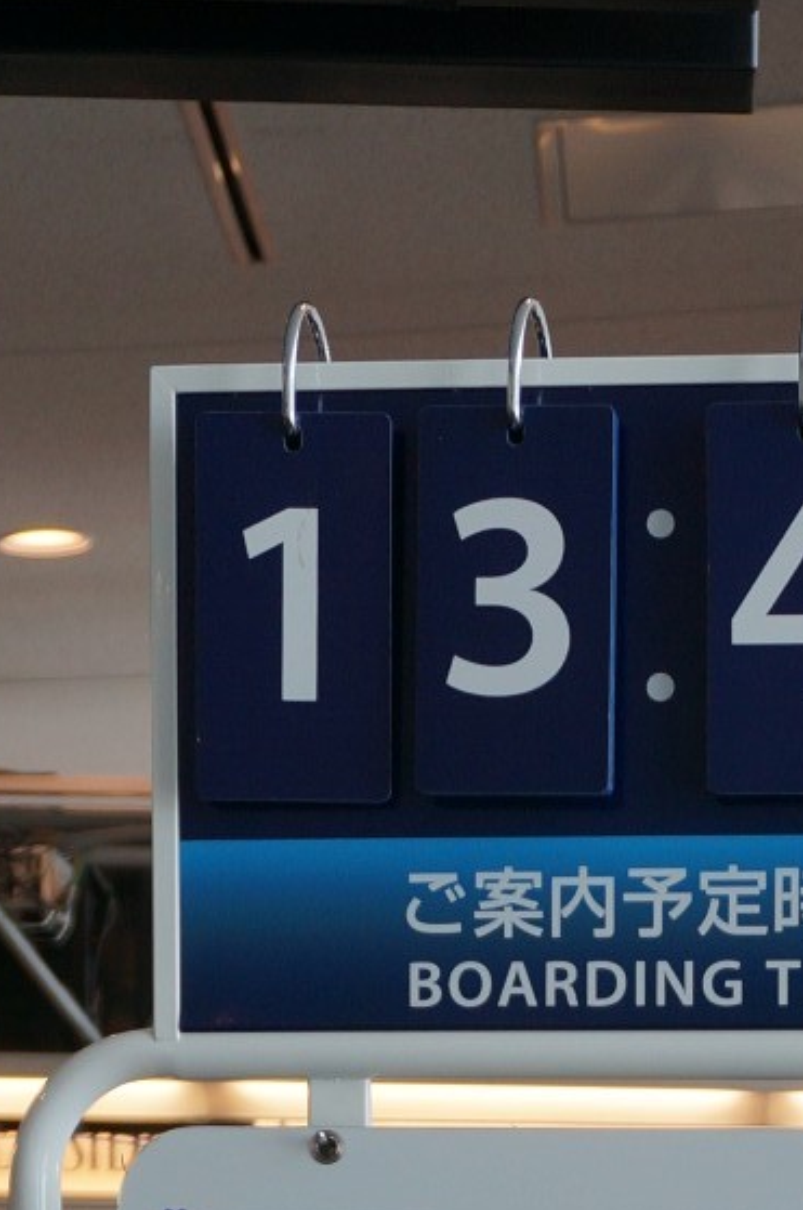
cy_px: 2089
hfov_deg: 9.5
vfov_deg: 13.1
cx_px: 854
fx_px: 4799
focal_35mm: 143
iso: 200
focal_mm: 26
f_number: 4.5
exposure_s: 1/60
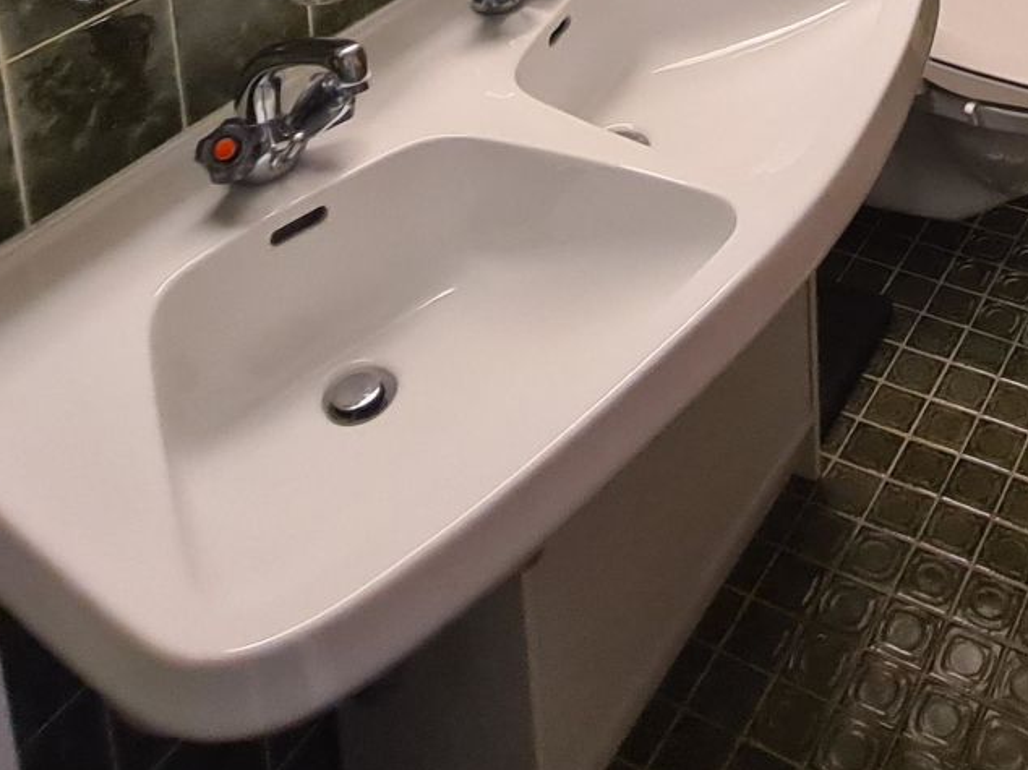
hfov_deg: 42.7
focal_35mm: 42
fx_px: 1247
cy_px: -378
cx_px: 830
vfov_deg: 25.8
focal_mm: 2.22
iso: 320
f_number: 2.2
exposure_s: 1/50
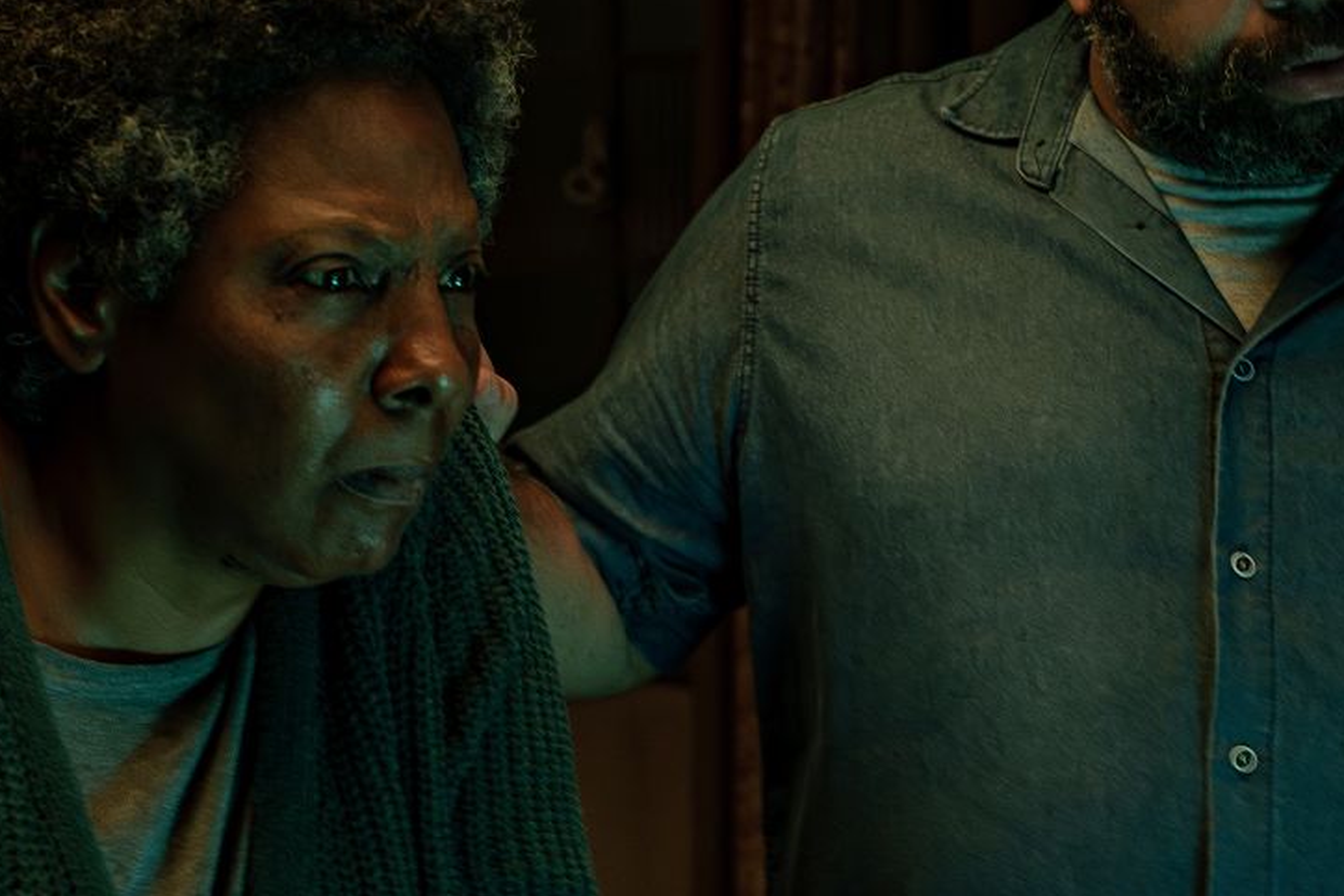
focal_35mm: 87
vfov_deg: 15.7
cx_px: 726
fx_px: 3248
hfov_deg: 23.4
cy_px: 295
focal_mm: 42
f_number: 4
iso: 2000
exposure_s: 1/40
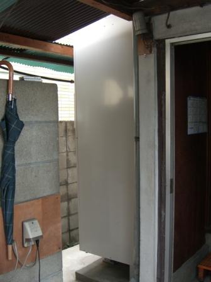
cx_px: 106
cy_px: 141
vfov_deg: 49.0
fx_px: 309
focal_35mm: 38
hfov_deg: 37.7
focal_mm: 7.9
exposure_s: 1/100
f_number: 2.8
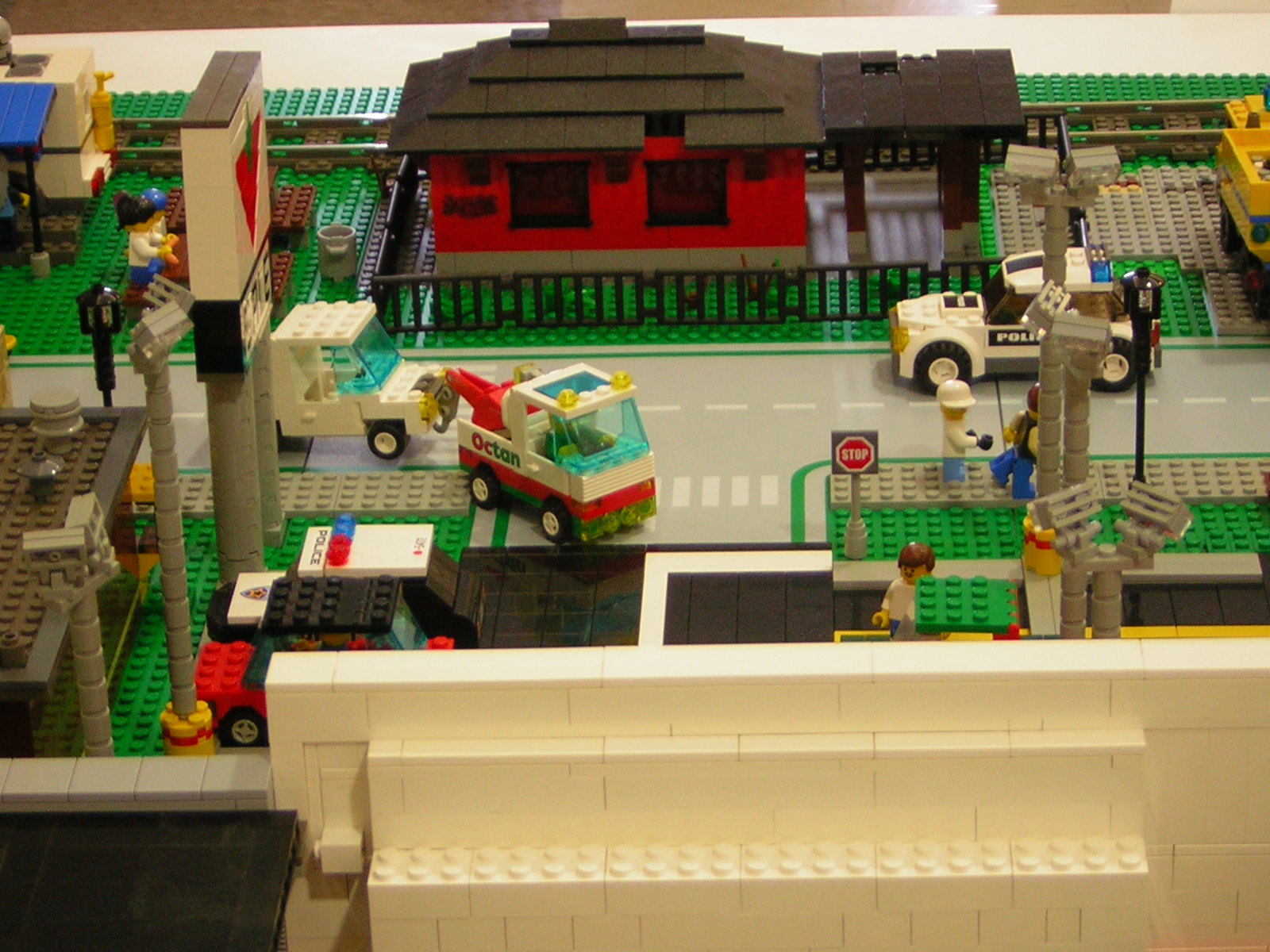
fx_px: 3962
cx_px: 635
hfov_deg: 18.2
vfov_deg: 13.7
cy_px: 476
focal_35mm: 108
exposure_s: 1/5.6
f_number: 4.7
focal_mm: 14.1
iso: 77
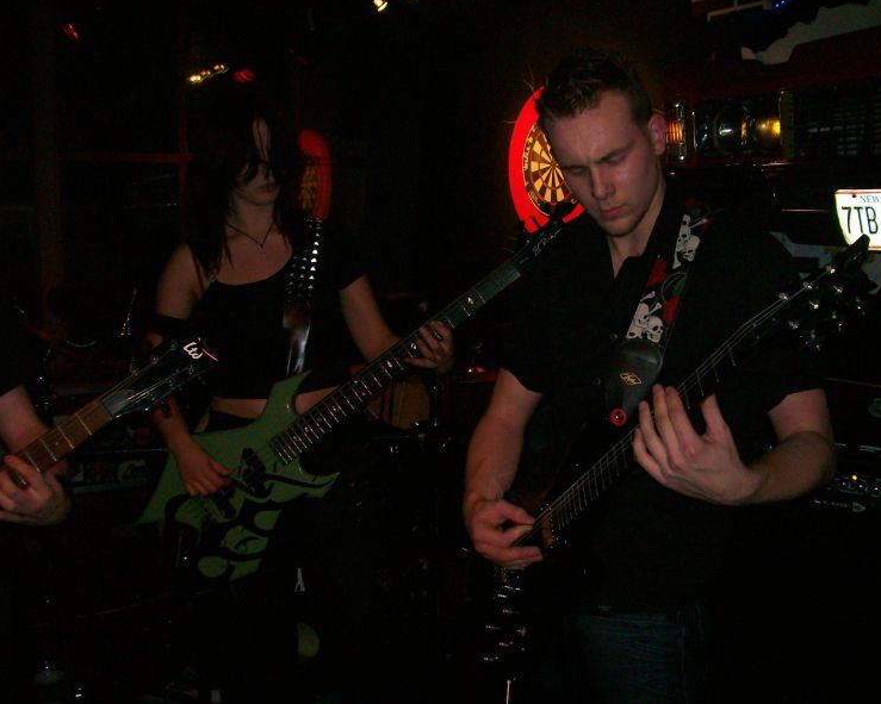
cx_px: 476
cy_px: 351
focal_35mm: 38
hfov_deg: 47.9
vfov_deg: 39.1
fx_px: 991
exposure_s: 1/64
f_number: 2.7
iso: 140
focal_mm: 6
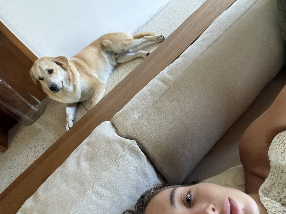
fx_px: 190
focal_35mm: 23
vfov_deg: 58.9
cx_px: 143
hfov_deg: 73.9
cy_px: 107
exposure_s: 1/50
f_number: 1.9
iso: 320
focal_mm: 2.71
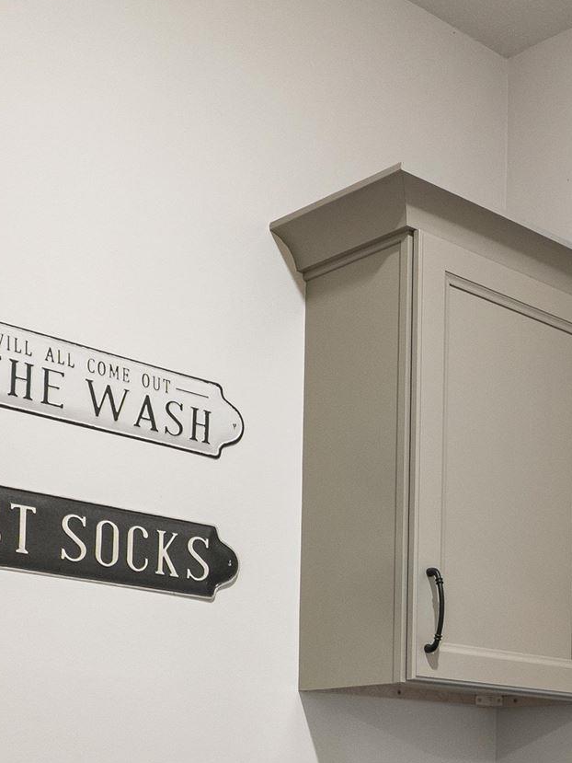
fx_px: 1256
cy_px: 810
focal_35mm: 57
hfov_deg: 22.9
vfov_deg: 30.7
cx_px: 743
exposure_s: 1/320
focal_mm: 16
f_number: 5.6
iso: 1250
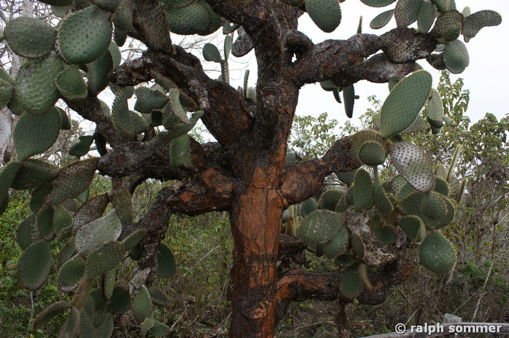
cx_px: 254
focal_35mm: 27
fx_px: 382
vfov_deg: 47.9
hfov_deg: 67.4
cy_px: 169
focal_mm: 18
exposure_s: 1/50
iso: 100
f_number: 5.6
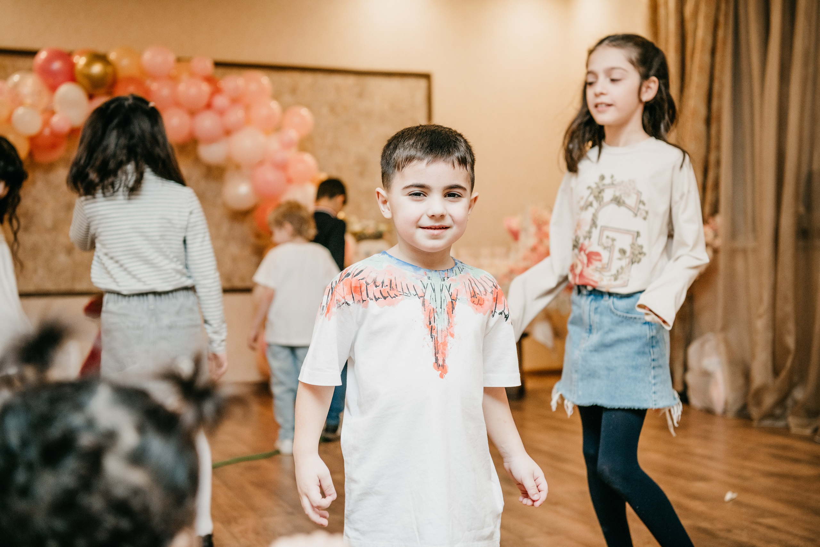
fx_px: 1184
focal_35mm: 52
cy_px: 274
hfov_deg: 38.2
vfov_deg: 26.0
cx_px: 410
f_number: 3.5
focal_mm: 52
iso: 250
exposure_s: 1/160
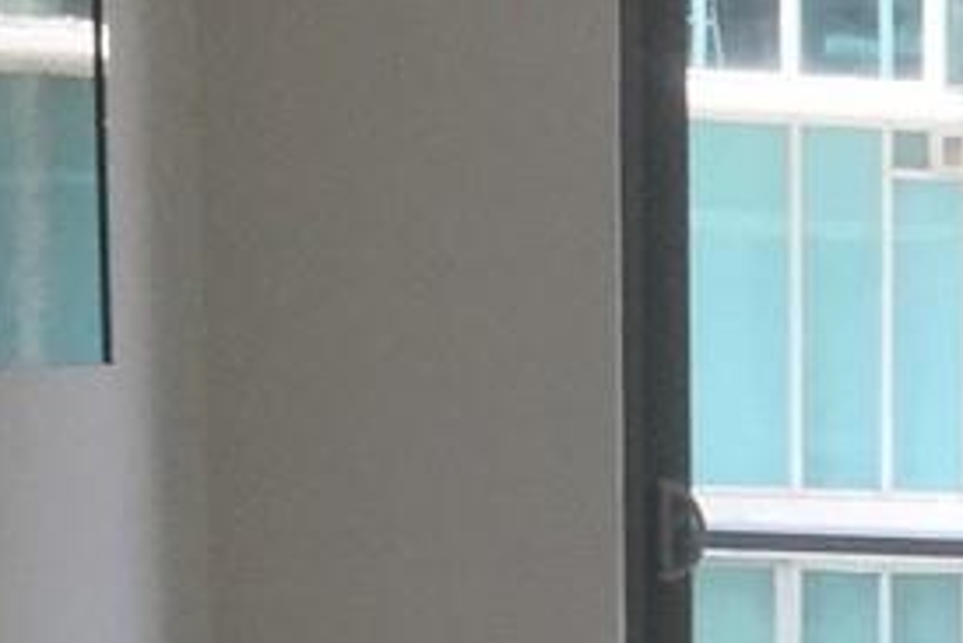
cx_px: 1894
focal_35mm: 176
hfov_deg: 10.7
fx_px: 4710
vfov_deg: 7.5
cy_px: 1290
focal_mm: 4.15
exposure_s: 1/120
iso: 40
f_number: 2.2
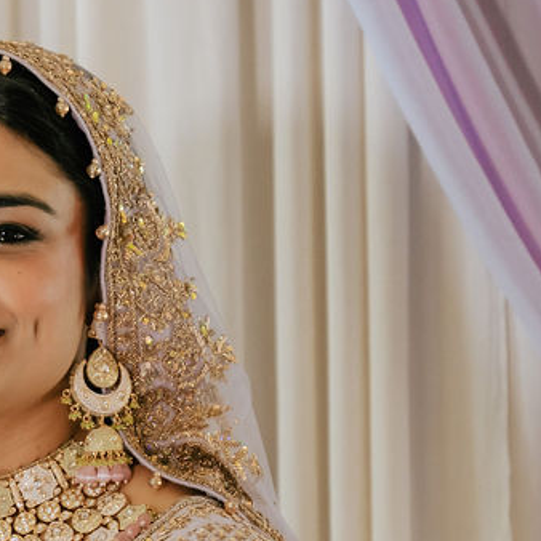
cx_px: -238
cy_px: 526
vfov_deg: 6.8
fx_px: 4509
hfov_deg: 6.8
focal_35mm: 255
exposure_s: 1/200
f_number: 3.2
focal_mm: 63.3
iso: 1250
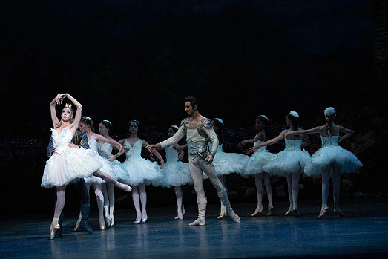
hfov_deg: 11.9
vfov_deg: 8.0
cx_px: 185
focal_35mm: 172
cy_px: 136
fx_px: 1854
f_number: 5
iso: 25600
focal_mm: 155
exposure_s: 1/400
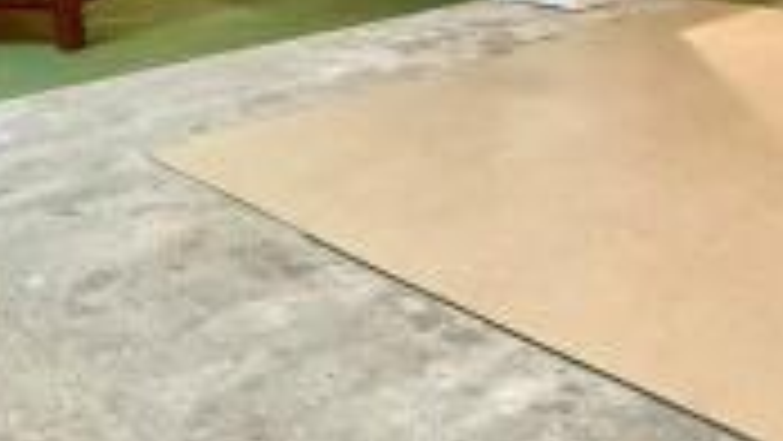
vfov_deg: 22.5
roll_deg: +1.5
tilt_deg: -11.7
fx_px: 1059
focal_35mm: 51
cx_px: 601
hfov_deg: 39.3
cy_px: -11
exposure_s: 1/50
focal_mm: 2.22
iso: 1250
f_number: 2.2
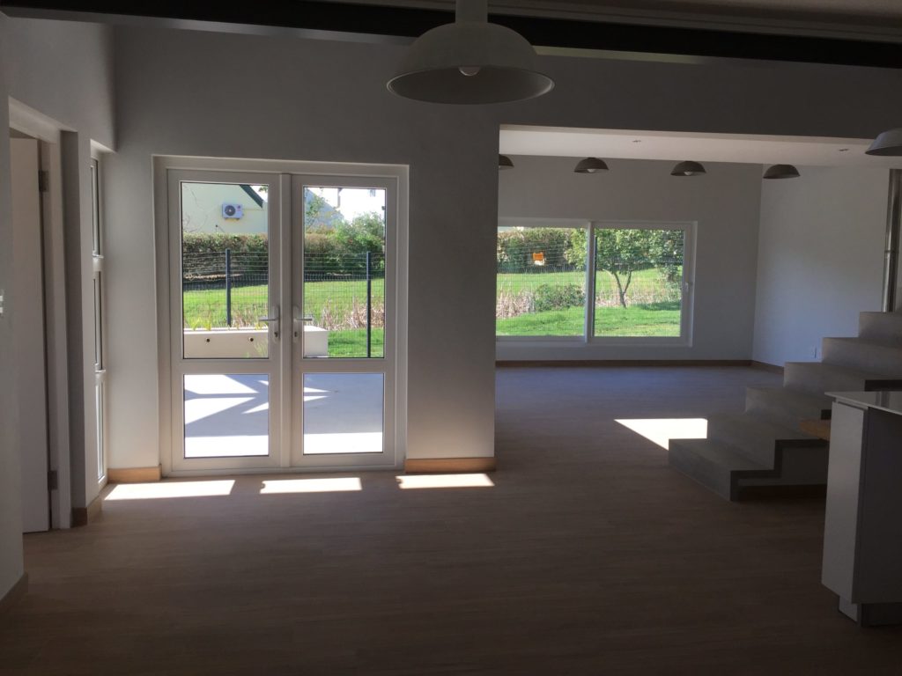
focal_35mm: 29
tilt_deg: -4.5
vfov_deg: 48.2
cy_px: 338
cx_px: 451
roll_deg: -0.6
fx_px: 756
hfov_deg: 61.7
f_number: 2.2
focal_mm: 4.15
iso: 32
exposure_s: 1/471
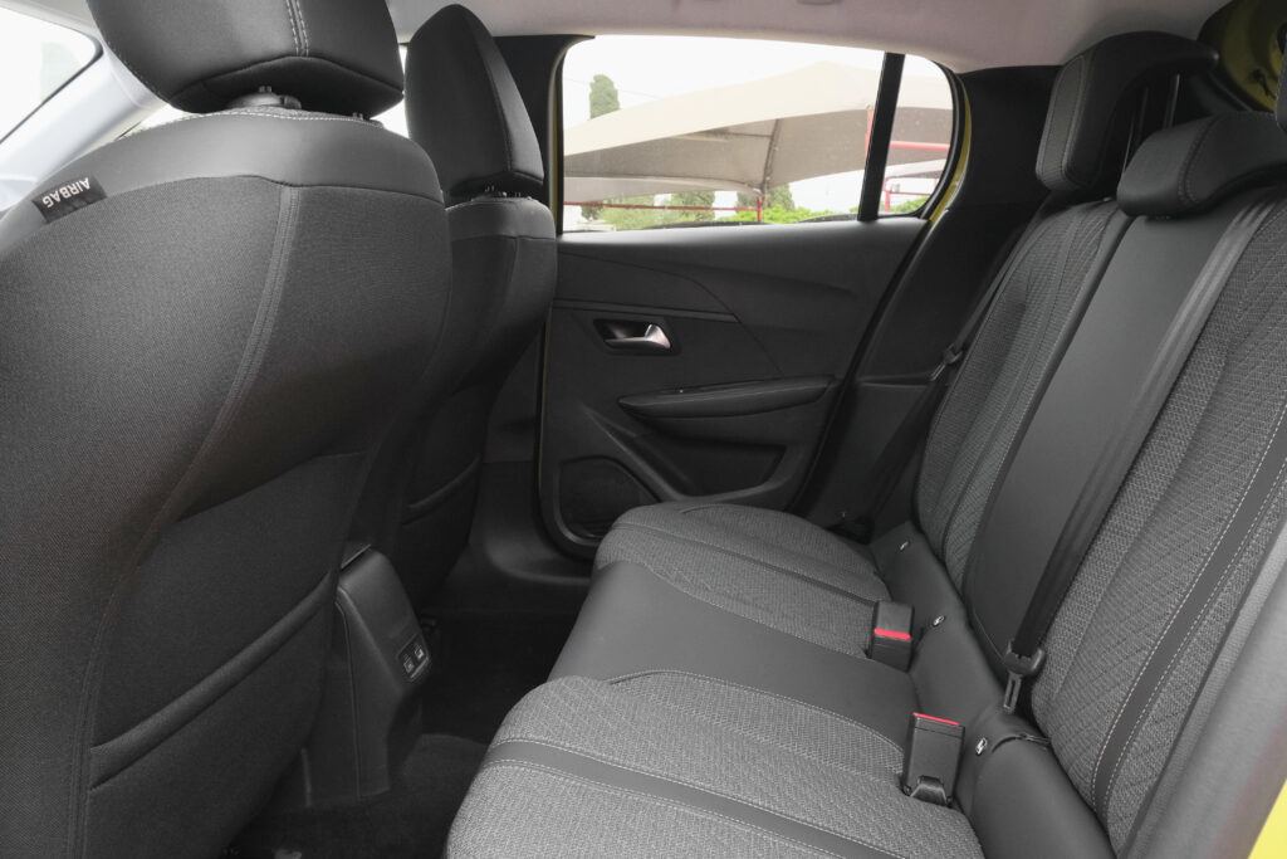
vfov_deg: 46.4
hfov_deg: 65.5
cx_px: 644
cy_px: 430
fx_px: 1001
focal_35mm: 28
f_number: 8
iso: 1600
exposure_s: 1/125
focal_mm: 18.6
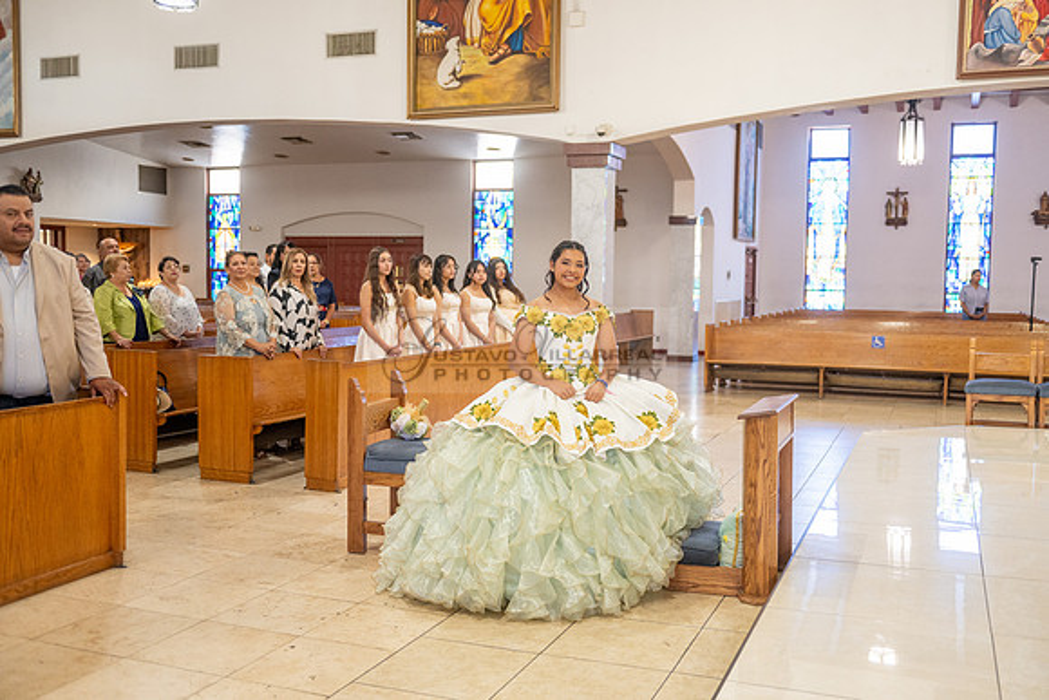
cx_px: 524
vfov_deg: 37.9
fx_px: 1020
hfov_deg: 54.4
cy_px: 350
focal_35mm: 35
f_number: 2.8
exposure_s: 1/160
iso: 1600
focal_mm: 35
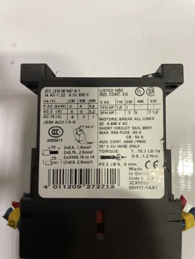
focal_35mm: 26
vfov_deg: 67.3
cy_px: 130
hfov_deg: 53.1
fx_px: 195
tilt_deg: -86.9
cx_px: 98
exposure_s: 1/60
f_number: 1.6
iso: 125
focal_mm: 4.2
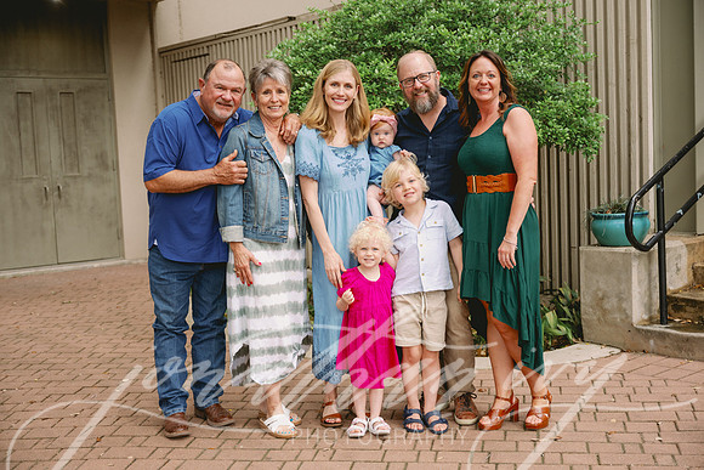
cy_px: 235
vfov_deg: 29.9
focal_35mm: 45
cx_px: 352
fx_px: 880
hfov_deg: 43.6
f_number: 2.8
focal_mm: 45
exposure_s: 1/250
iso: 320
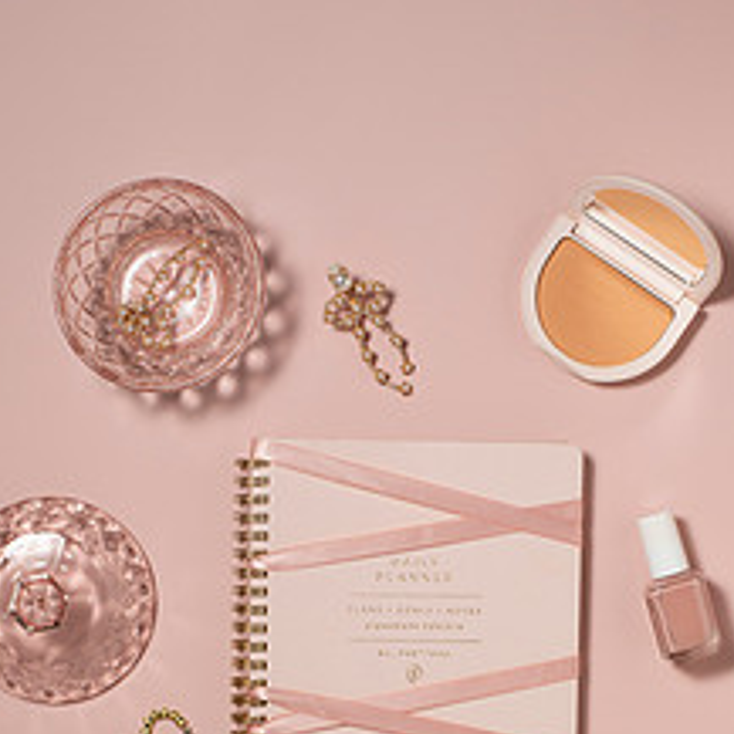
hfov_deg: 19.7
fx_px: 2111
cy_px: 693
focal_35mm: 88
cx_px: 426
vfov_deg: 19.3
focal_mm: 50
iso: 200
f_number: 13
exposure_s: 1/250
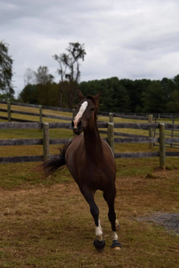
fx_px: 649
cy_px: 134
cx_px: 90
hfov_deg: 15.7
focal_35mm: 87
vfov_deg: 23.4
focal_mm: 58
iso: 400
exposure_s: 1/1250
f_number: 5
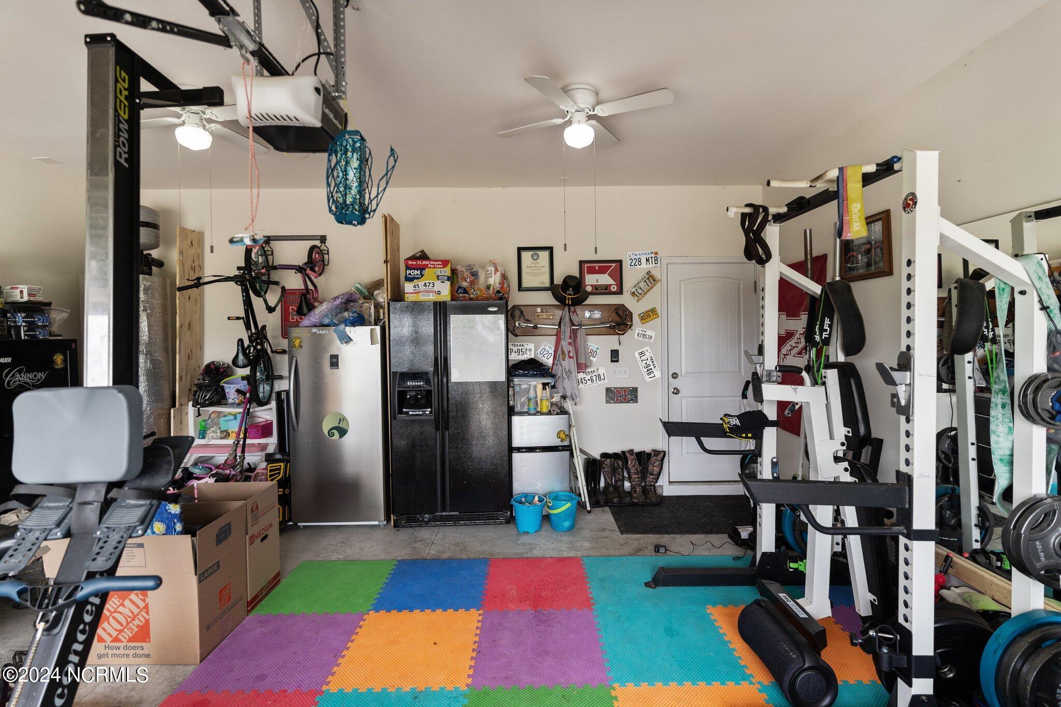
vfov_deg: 70.4
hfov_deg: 93.3
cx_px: 530
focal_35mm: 17
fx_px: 501
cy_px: 354
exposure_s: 1/250
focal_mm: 17
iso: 125
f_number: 2.8
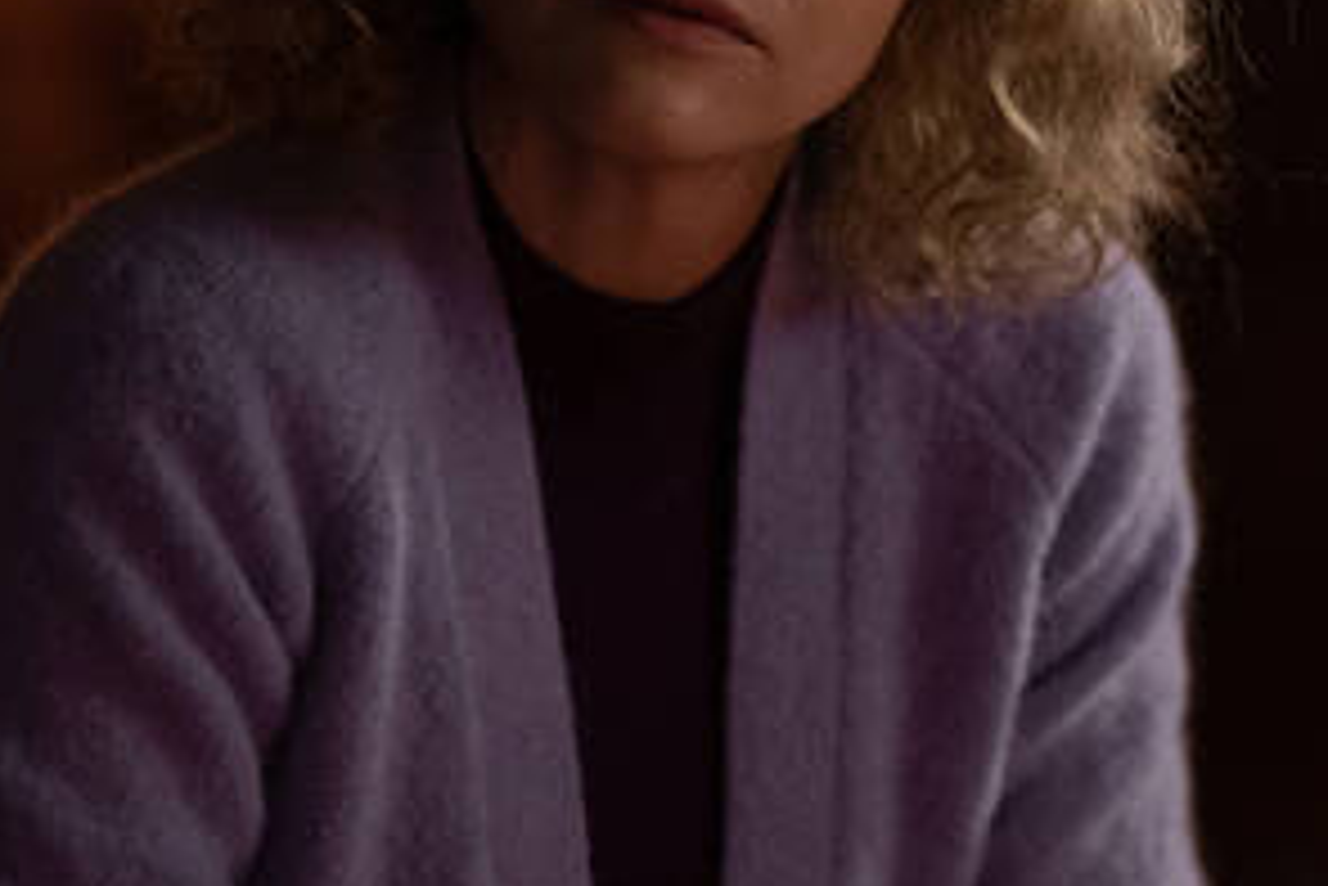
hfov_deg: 7.7
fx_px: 9817
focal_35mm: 266
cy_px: 337
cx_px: 477
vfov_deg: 5.2
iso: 4000
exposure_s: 1/250
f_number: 1.8
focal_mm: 105
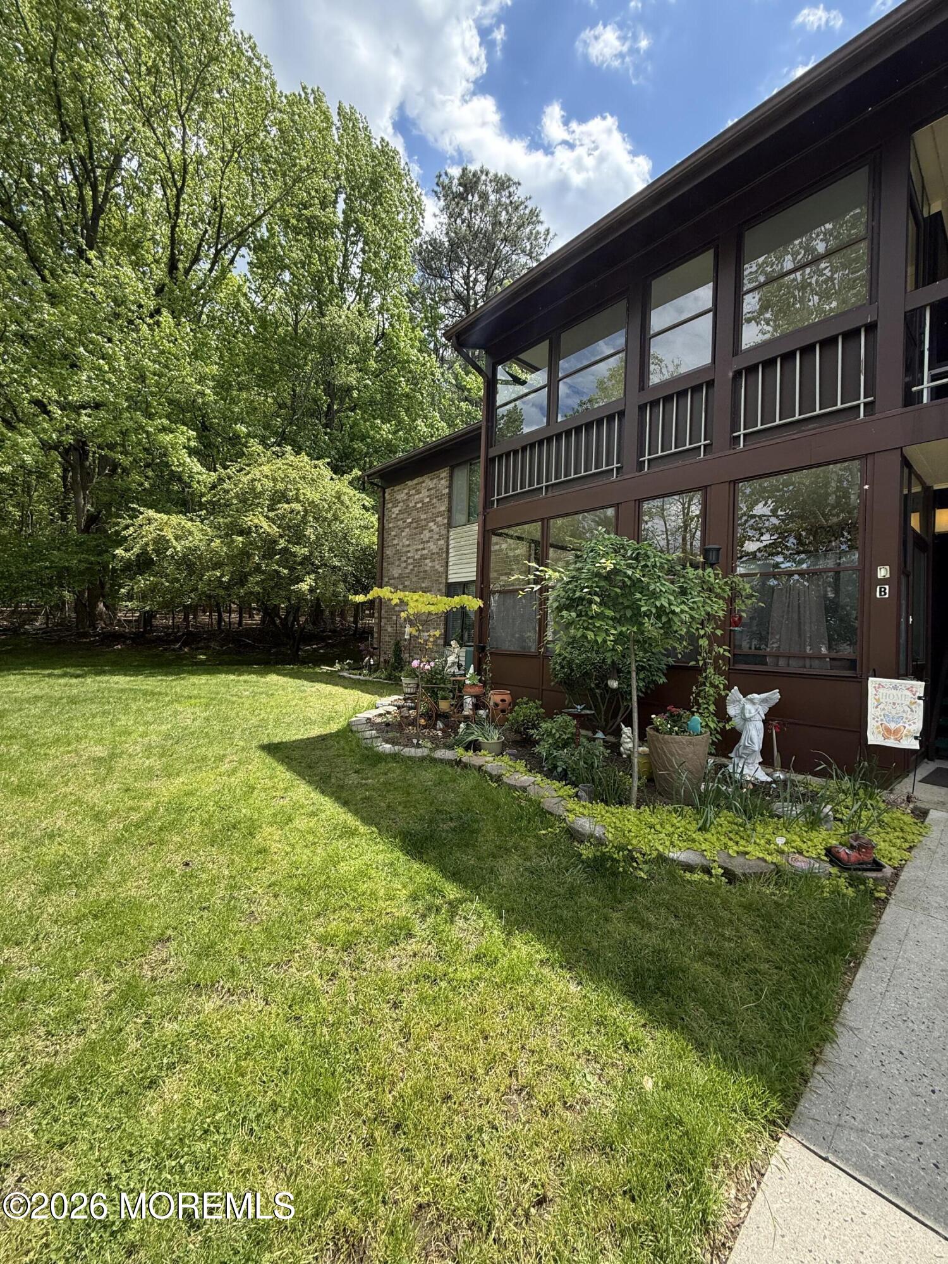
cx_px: 474
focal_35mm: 14
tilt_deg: +2.9
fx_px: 511
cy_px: 632
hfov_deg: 85.7
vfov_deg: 102.1
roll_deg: -0.7
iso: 64
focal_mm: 2.22
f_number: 2.2
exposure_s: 1/638
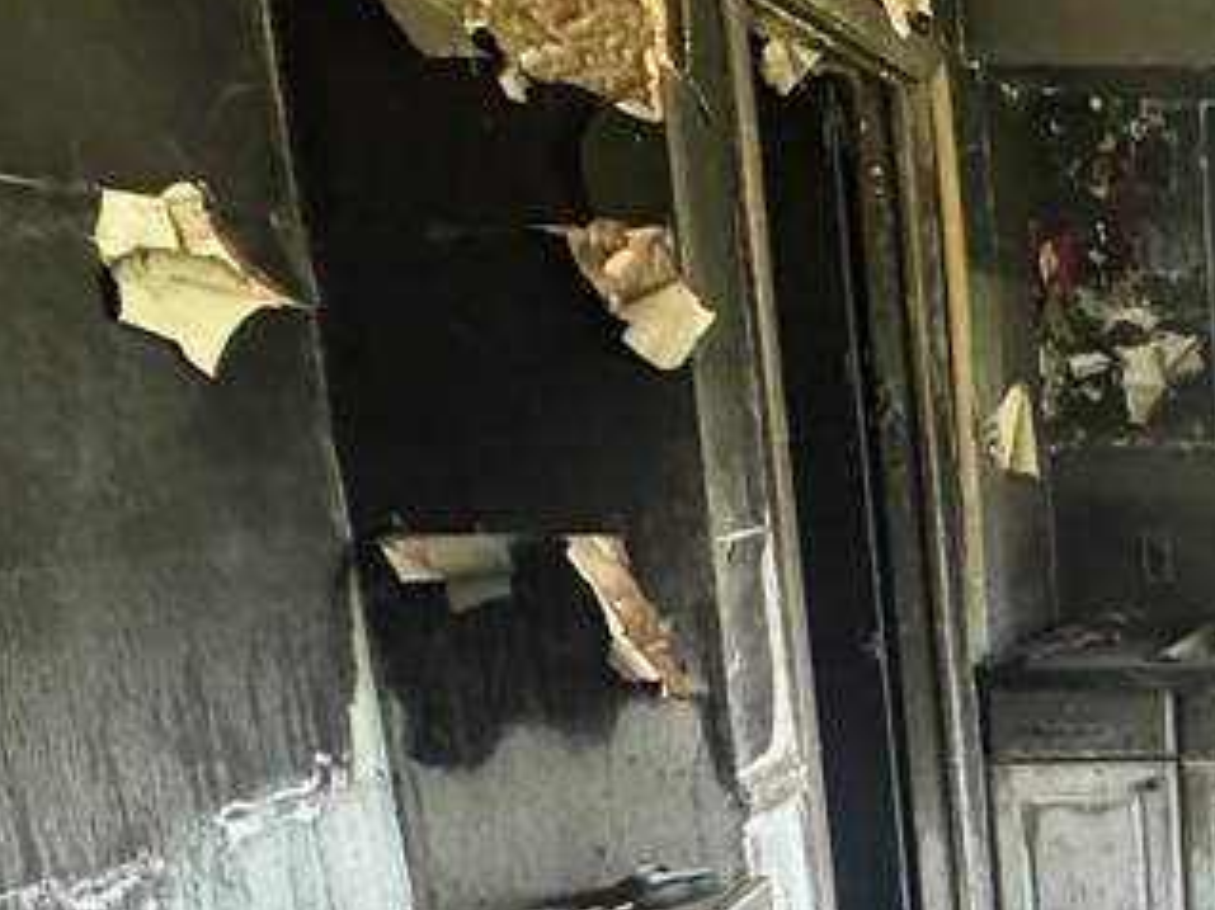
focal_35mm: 45
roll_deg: -0.4
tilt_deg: -10.4
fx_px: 1579
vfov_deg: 31.6
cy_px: 689
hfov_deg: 31.6
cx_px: 1607
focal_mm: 2.22
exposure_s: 1/60
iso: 1250
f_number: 2.2
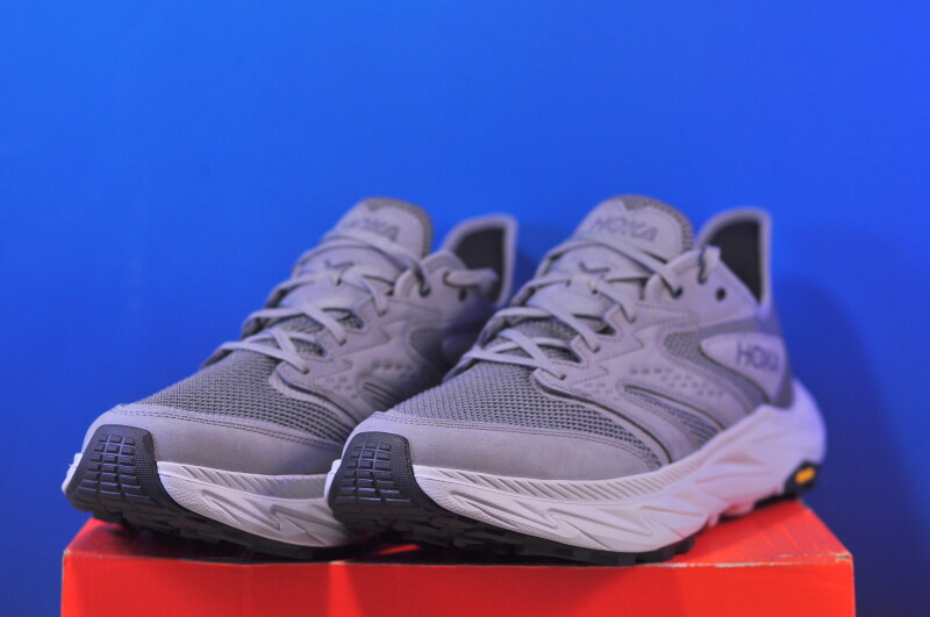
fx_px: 1935
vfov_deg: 18.1
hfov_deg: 27.0
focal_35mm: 75
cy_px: 308
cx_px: 465
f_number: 2.8
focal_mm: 50
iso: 250
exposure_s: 1/320
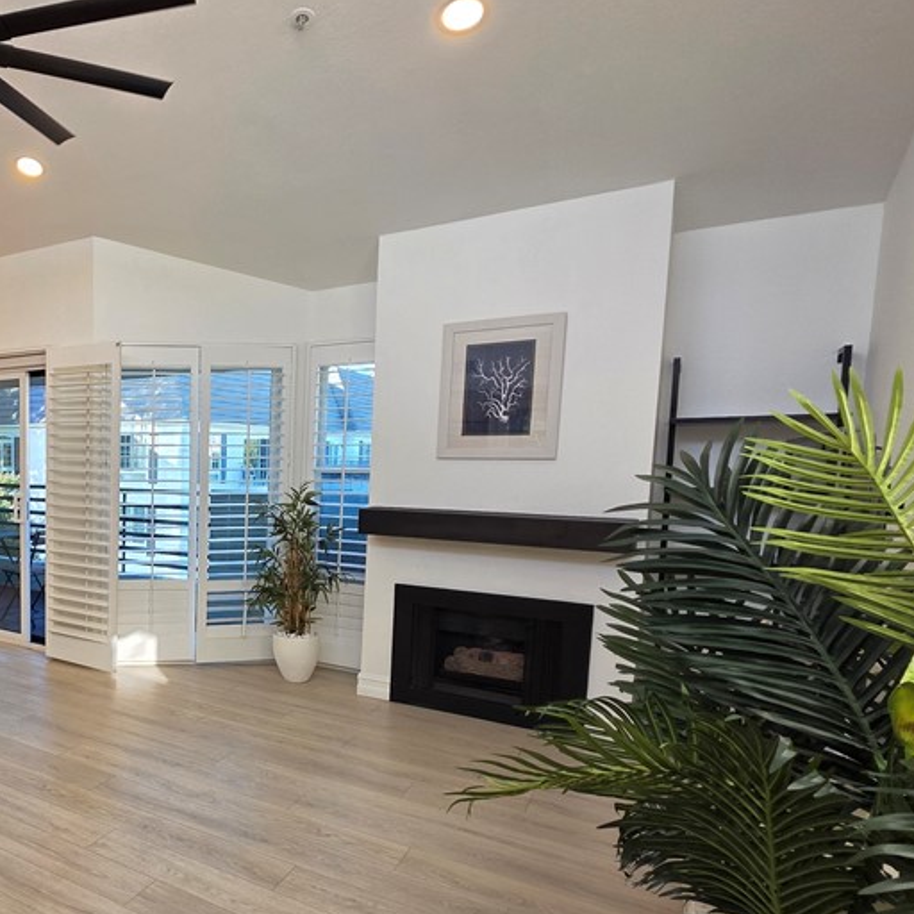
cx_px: 111
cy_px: 532
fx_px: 687
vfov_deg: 66.8
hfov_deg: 58.6
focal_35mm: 23
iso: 64
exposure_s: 1/120
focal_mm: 2.2
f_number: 1.9
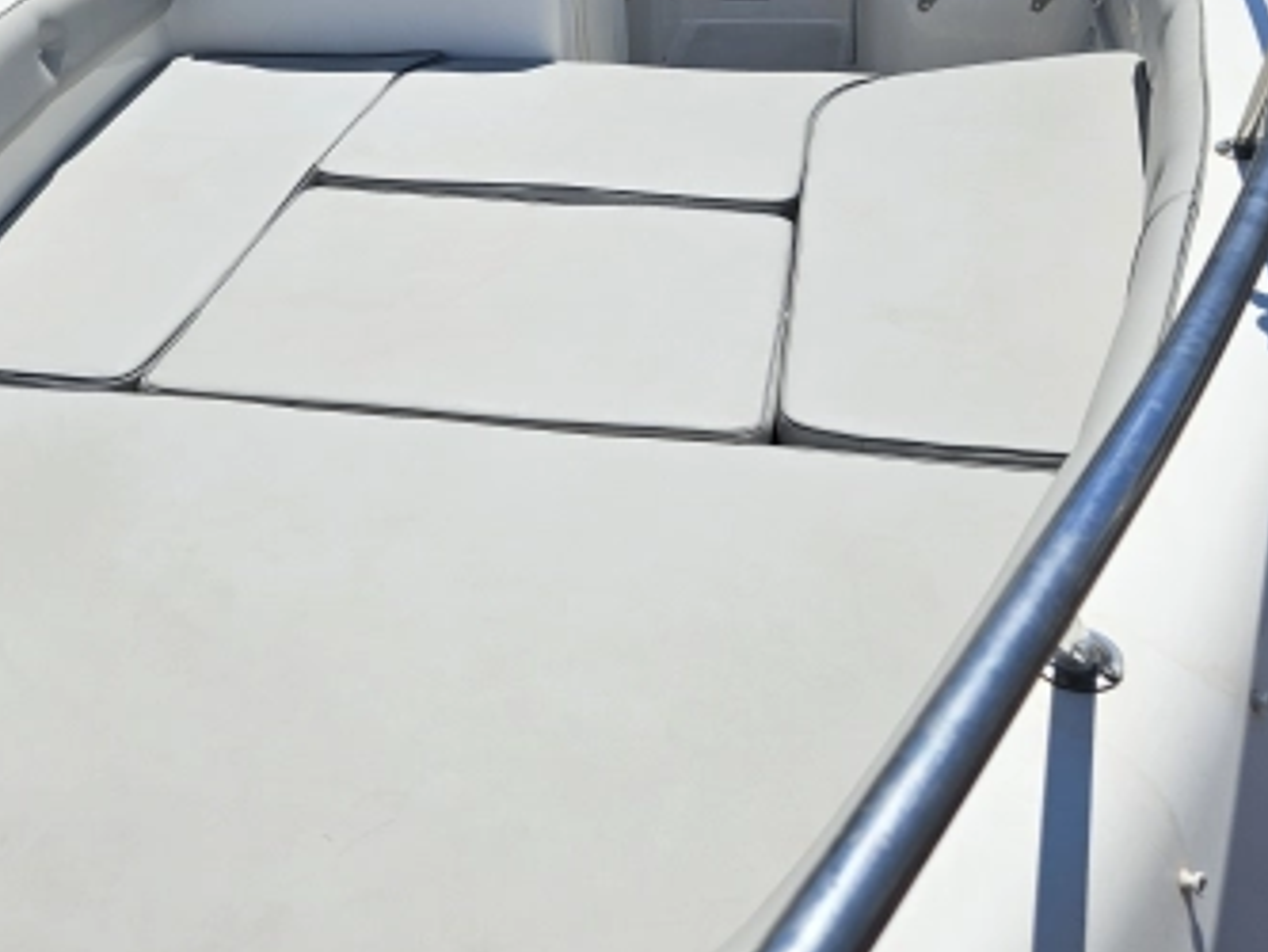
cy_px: 196
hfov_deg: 48.4
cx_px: 457
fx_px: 1392
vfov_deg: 36.5
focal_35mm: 38
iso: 25
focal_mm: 5.4
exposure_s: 1/6354
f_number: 1.8
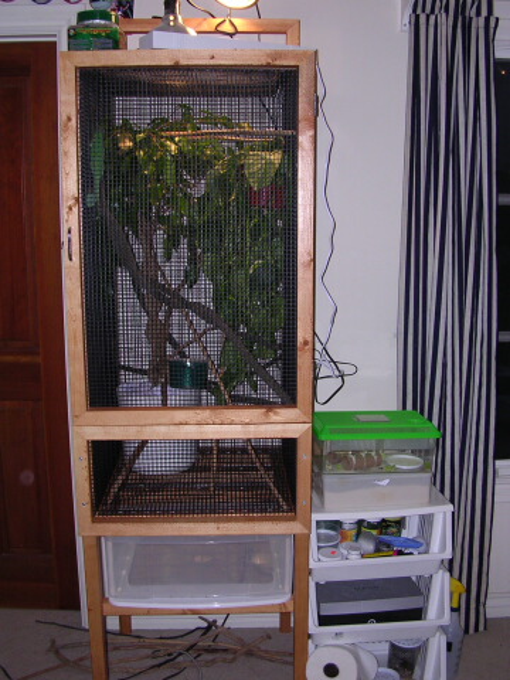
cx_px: 255
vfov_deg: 49.0
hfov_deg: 37.7
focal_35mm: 38
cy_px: 340
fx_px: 746
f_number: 2.8
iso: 120
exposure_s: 1/60.1
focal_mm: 5.8
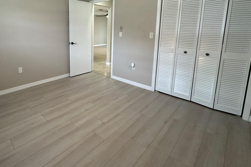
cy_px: 49
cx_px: 85
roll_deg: -0.4
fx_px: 139
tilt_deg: -8.2
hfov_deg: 81.4
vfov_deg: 59.7
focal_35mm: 20
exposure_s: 1/60
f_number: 2.2
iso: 200
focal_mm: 2.22
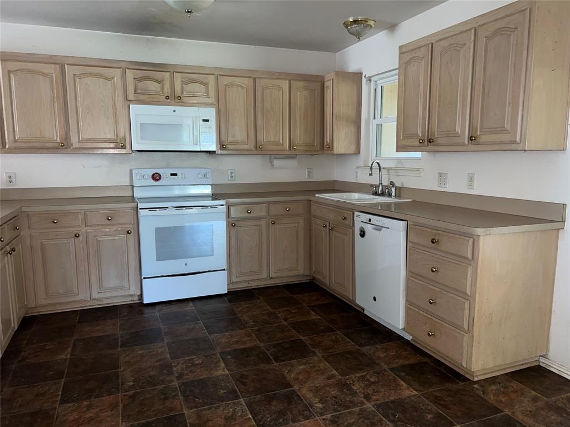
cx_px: 285
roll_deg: +1.1
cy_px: 214
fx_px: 428
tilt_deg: -8.2
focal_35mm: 26
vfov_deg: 53.1
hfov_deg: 67.3
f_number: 1.5
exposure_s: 1/16
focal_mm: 5.7
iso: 100
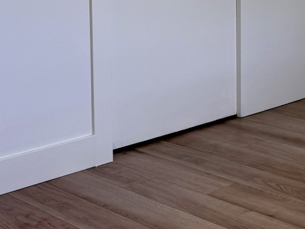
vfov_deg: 17.6
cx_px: 365
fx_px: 705
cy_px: -40
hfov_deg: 22.5
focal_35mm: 80
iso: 50
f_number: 1.78
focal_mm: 6.76
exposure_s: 1/126
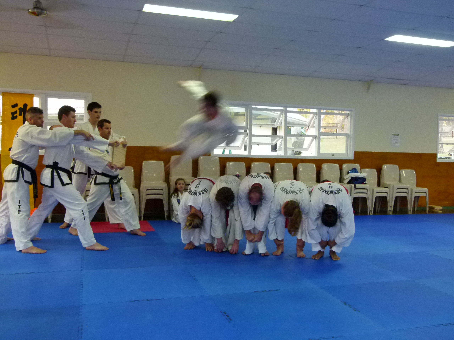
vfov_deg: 41.8
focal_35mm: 34
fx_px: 446
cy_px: 170
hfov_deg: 54.0
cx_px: 227
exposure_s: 1/30
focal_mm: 6.1
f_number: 3
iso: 400
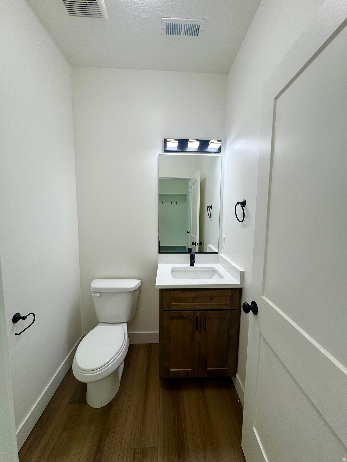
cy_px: 231
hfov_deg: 85.7
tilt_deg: -7.0
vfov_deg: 102.1
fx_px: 187
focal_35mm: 14
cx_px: 174
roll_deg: +1.2
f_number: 2.2
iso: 64
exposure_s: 1/120
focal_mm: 2.22
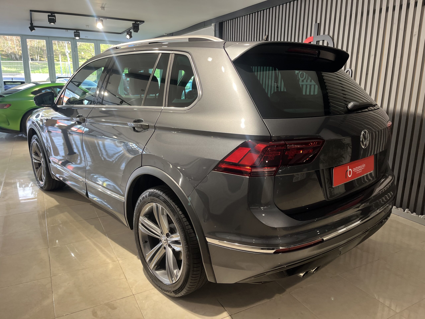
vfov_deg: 53.1
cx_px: 212
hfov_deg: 67.3
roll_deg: -0.2
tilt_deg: -13.8
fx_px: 319
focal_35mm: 26
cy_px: 160
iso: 80
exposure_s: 1/100
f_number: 1.6
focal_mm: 5.1
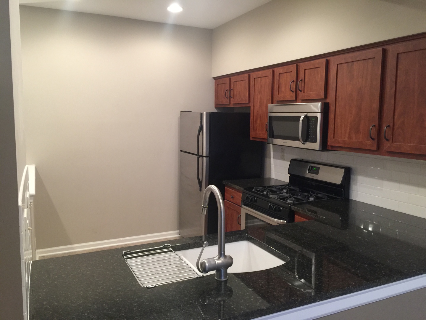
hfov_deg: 61.7
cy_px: 160
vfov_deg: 48.2
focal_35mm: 29
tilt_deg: -6.6
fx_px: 357
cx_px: 213
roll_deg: -1.2
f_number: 2.2
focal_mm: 4.15
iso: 100
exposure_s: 1/15
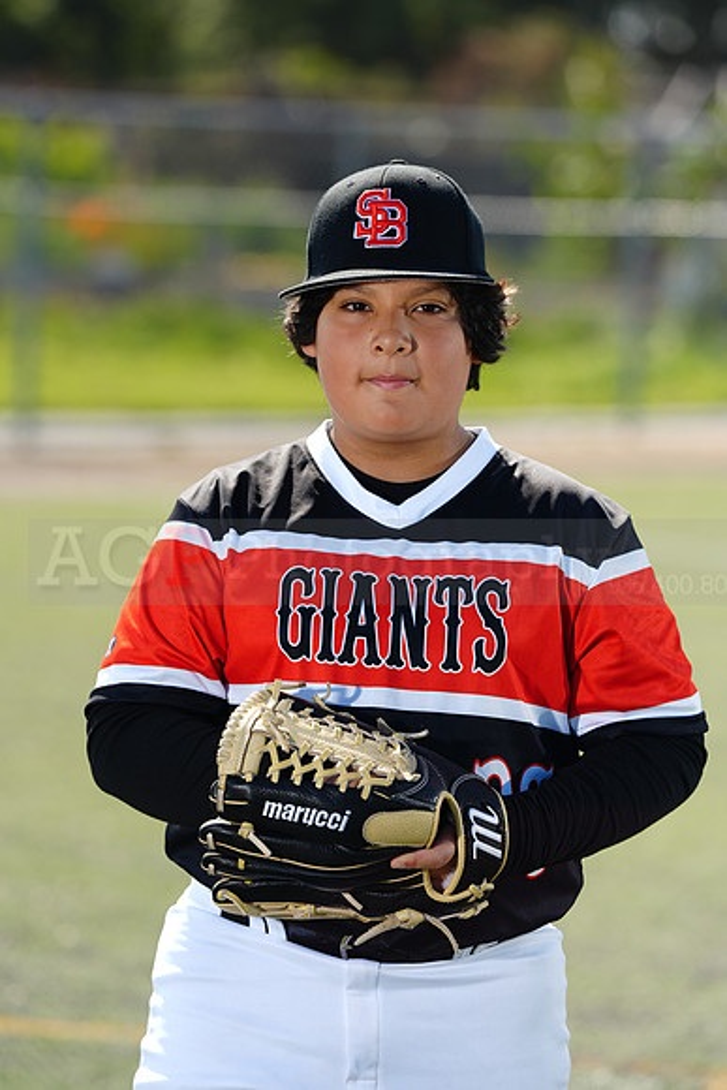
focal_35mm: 195
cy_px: 545
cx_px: 364
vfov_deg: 10.5
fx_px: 5903
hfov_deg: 7.0
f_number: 5
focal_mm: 195
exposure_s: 1/250
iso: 64
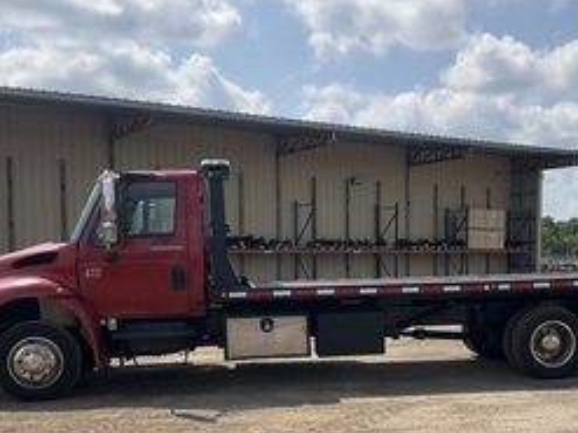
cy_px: 307
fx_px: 784
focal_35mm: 47
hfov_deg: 40.2
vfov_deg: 30.5
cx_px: 356
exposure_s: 1/2427
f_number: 1.8
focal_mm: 3
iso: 25
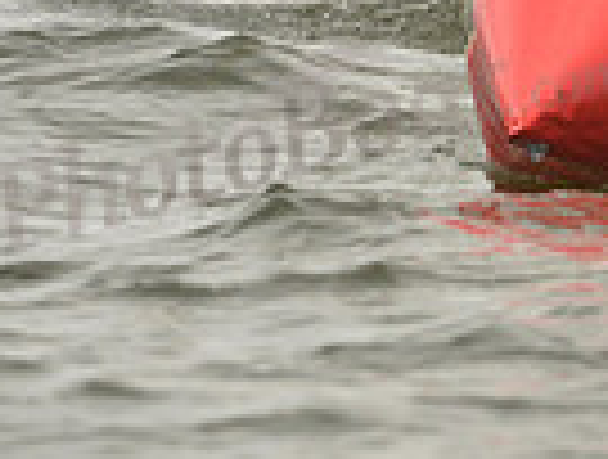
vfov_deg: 1.8
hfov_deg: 2.4
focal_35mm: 824
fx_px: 14512
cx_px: 865
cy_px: -160
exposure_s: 1/1600
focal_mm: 200
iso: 320
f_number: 5.6
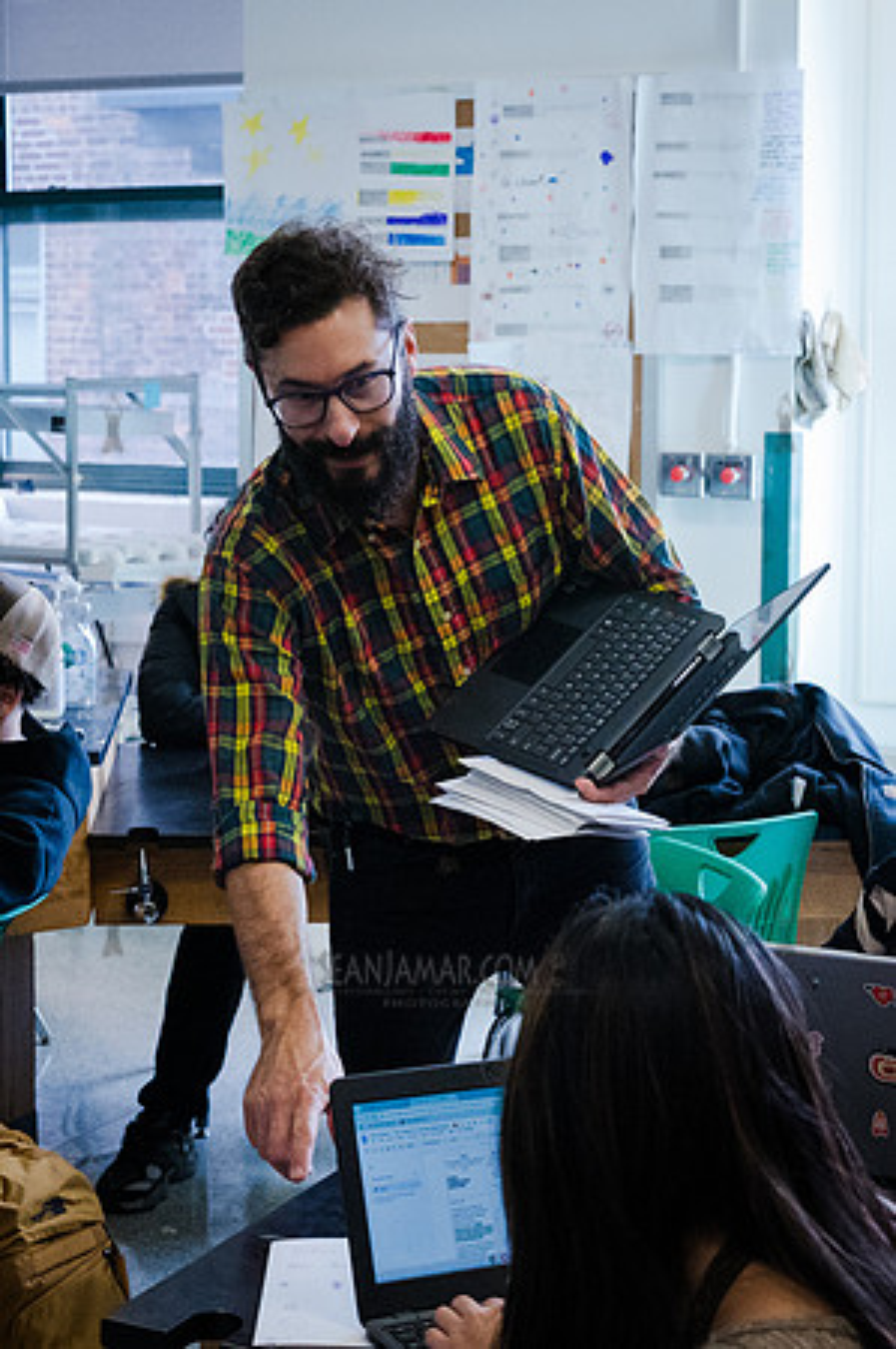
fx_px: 2424
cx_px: 468
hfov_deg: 20.9
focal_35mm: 65
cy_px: 528
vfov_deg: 31.0
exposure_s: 1/1000
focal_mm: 35
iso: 6400
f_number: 4.5
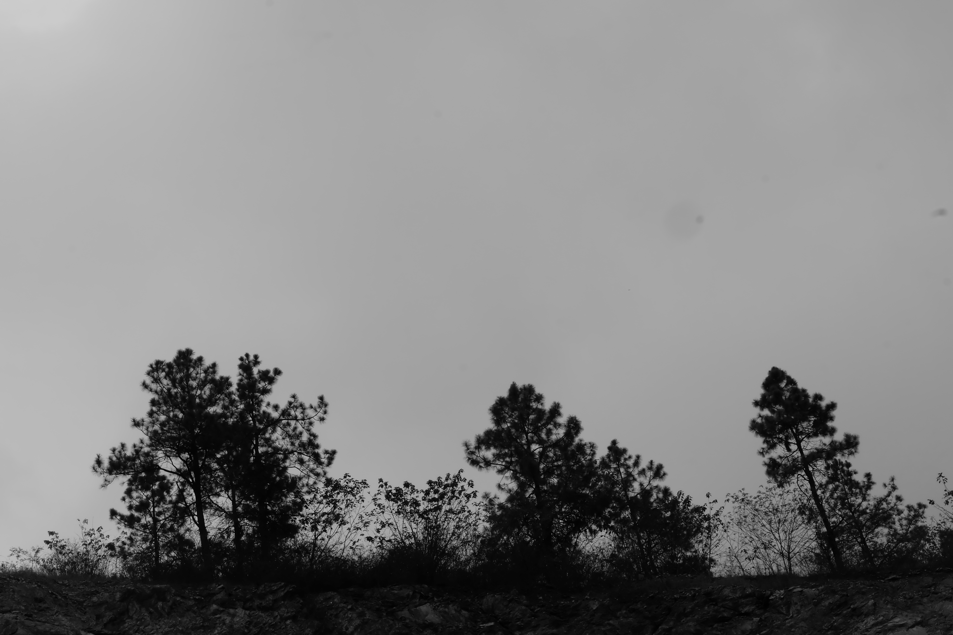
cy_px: 318
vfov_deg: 25.5
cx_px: 476
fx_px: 1403
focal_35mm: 53
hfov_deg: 37.5
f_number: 22
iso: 400
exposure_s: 1/140
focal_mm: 35.5
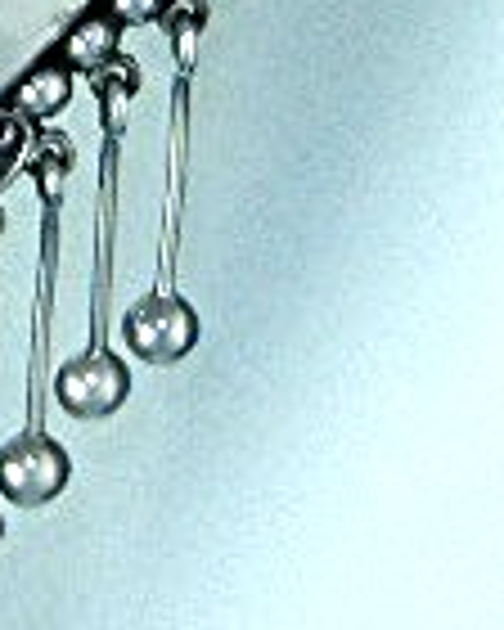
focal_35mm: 232
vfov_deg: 8.1
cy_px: -378
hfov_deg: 6.6
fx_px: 4326
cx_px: -306
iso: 190
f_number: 3.9
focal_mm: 9.3
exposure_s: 1/33.5
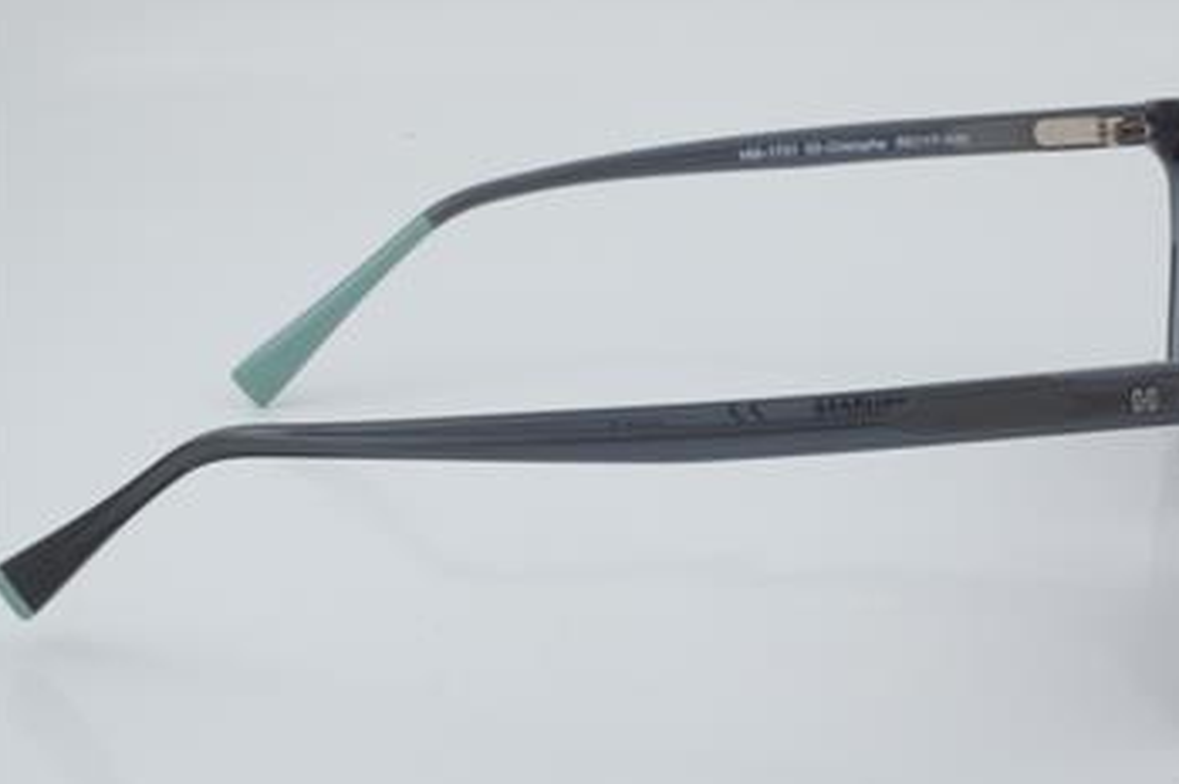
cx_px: 659
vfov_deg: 15.9
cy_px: 389
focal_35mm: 86
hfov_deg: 23.7
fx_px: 2814
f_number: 32
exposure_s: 1/3
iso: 100
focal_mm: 50
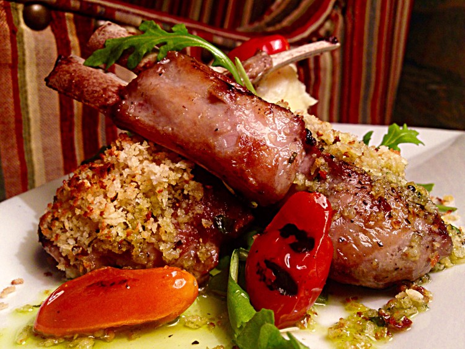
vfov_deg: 42.9
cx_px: 232
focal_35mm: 33
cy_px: 174
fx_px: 443
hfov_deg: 55.4
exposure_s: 1/20
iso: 80
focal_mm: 4.12
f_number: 2.4
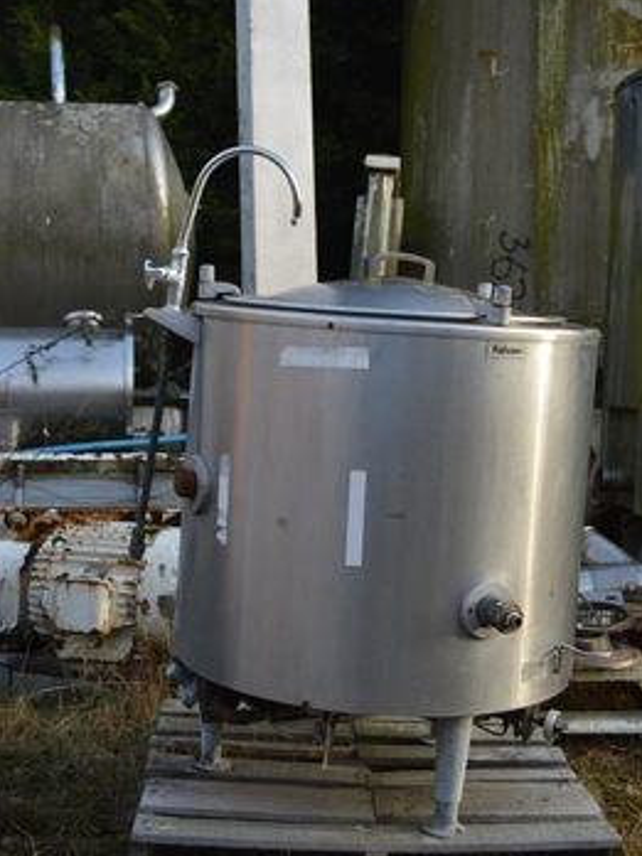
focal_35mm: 53
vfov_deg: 36.1
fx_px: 1311
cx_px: 325
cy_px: 384
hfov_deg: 27.5
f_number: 5.6
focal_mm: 32
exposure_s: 1/125
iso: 100
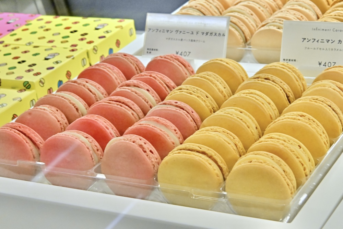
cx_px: 172
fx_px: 857
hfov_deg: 22.6
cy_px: 114
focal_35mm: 90
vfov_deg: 15.2
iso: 4000
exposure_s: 1/250
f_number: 14
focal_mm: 60
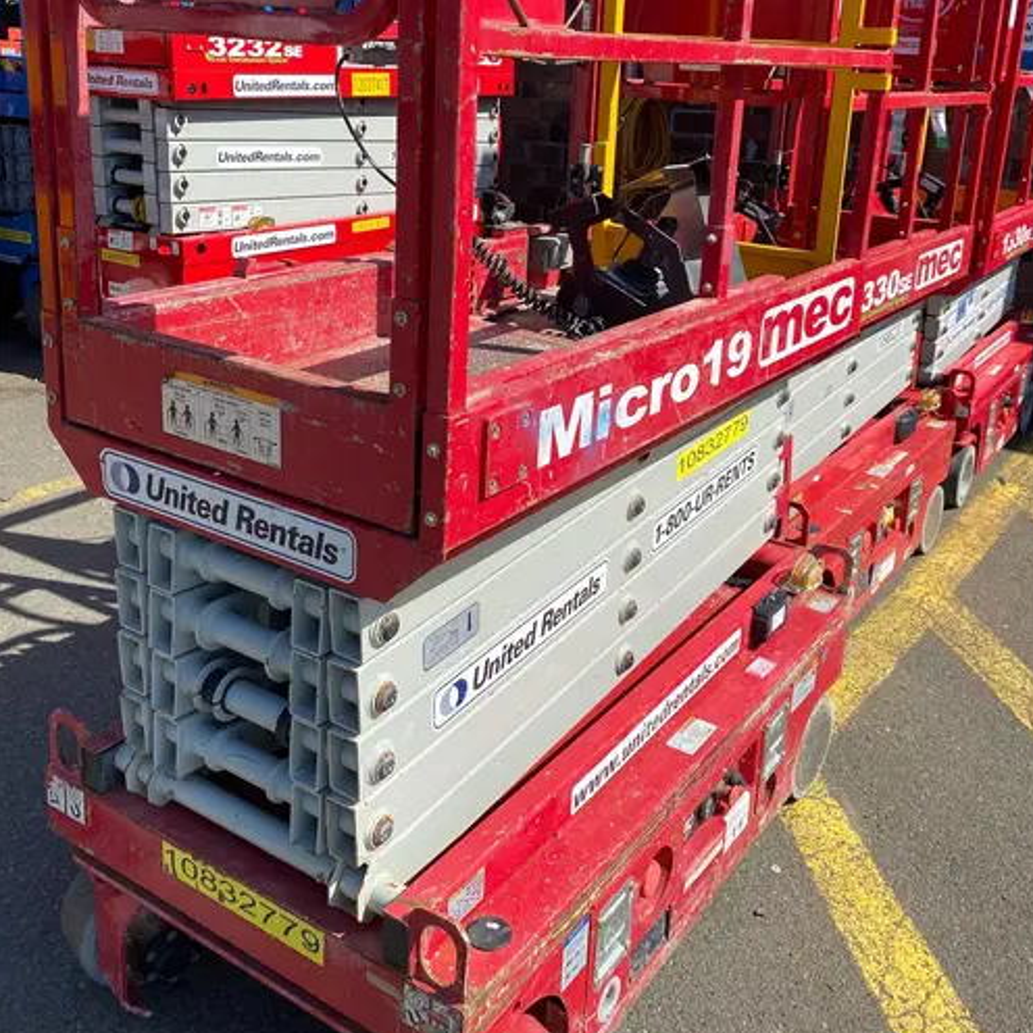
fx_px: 1148
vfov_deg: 47.7
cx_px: 566
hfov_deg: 48.4
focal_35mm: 34
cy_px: 345
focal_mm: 4.25
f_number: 1.8
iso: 32
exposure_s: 1/3040
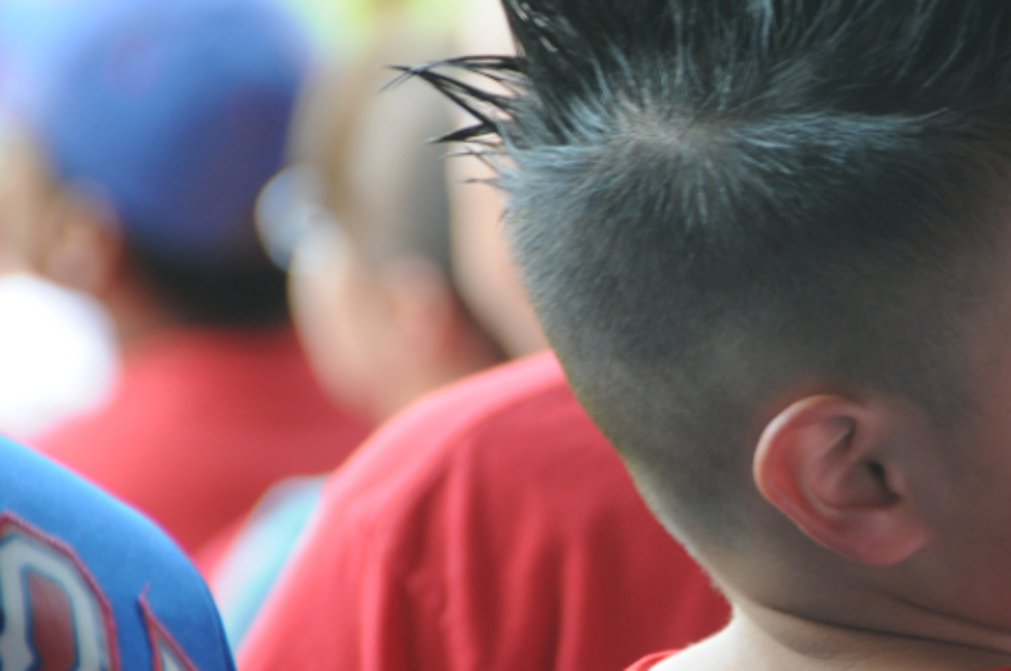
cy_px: 382
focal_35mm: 596
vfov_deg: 2.3
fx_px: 16716
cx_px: 915
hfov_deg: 3.5
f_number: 5.6
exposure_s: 1/50
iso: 400
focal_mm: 200
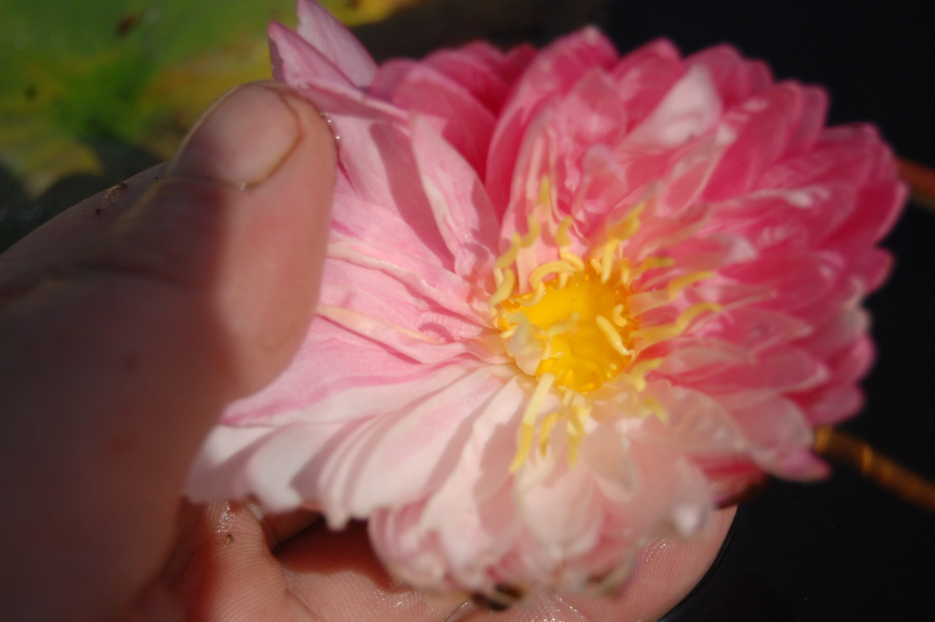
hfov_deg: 24.6
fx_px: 2141
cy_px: 311
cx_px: 468
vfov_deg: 16.5
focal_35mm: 82
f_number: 5.6
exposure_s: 1/1600
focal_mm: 55
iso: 200
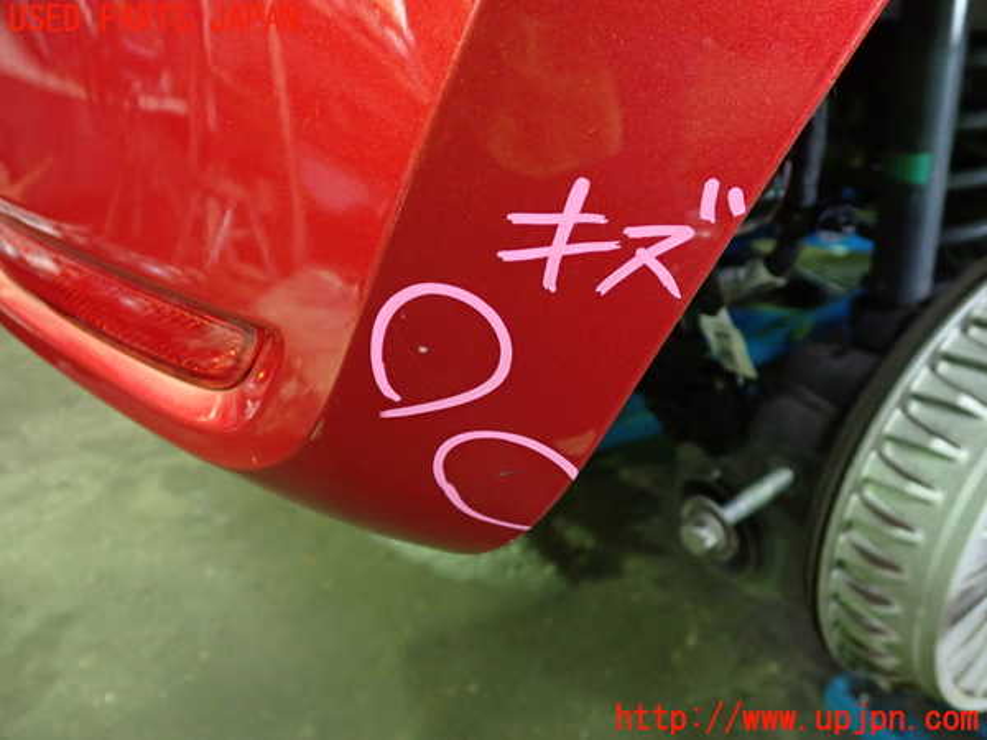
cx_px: 494
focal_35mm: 30
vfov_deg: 46.8
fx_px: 855
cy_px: 370
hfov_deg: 60.0
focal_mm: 5.4
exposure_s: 1/30
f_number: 2.3
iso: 800
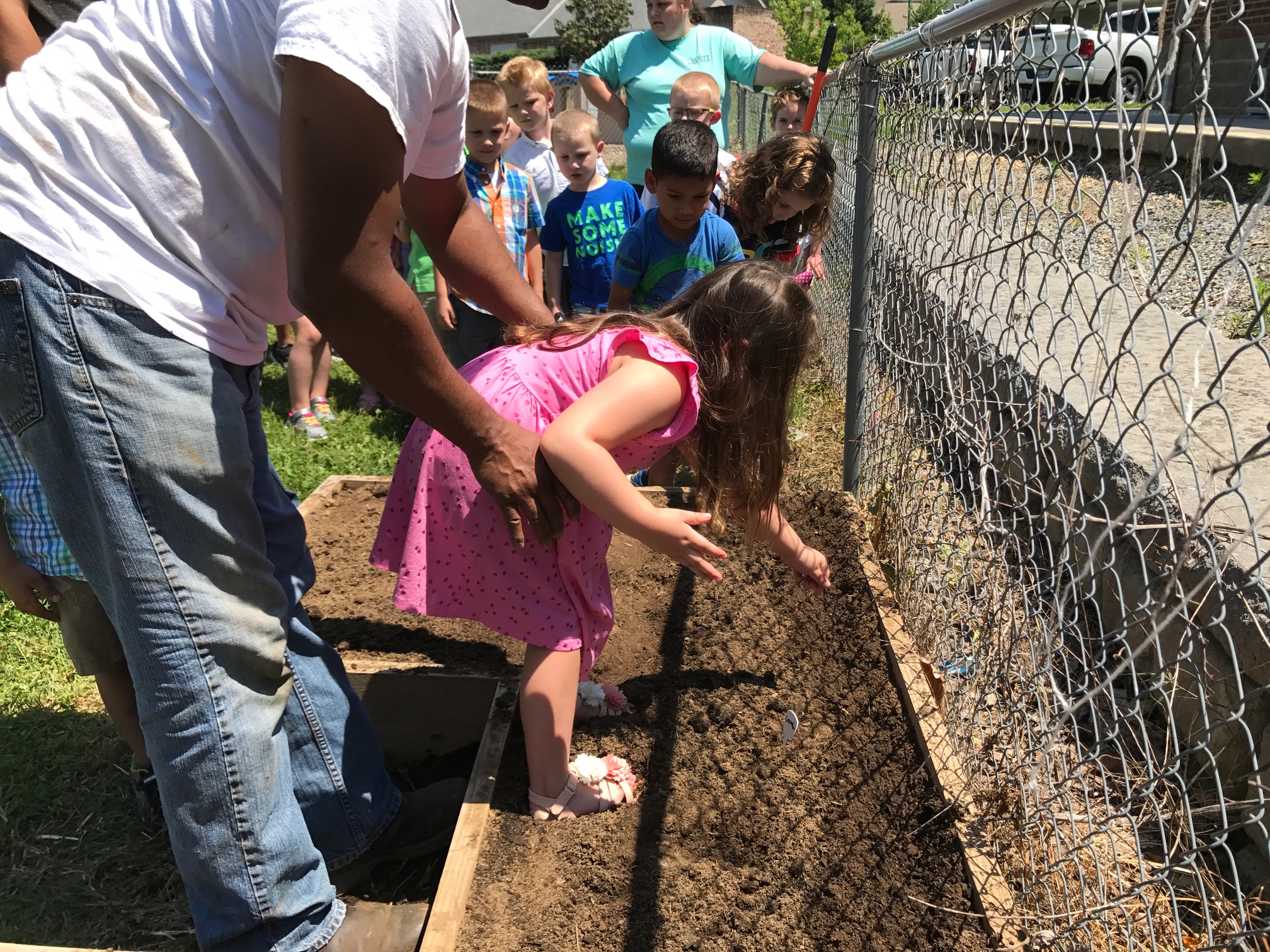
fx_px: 1027
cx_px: 635
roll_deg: +0.5
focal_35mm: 28
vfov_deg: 49.7
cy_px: 476
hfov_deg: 63.4
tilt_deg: -19.7
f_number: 1.8
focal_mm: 3.99
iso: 20
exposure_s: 1/1709
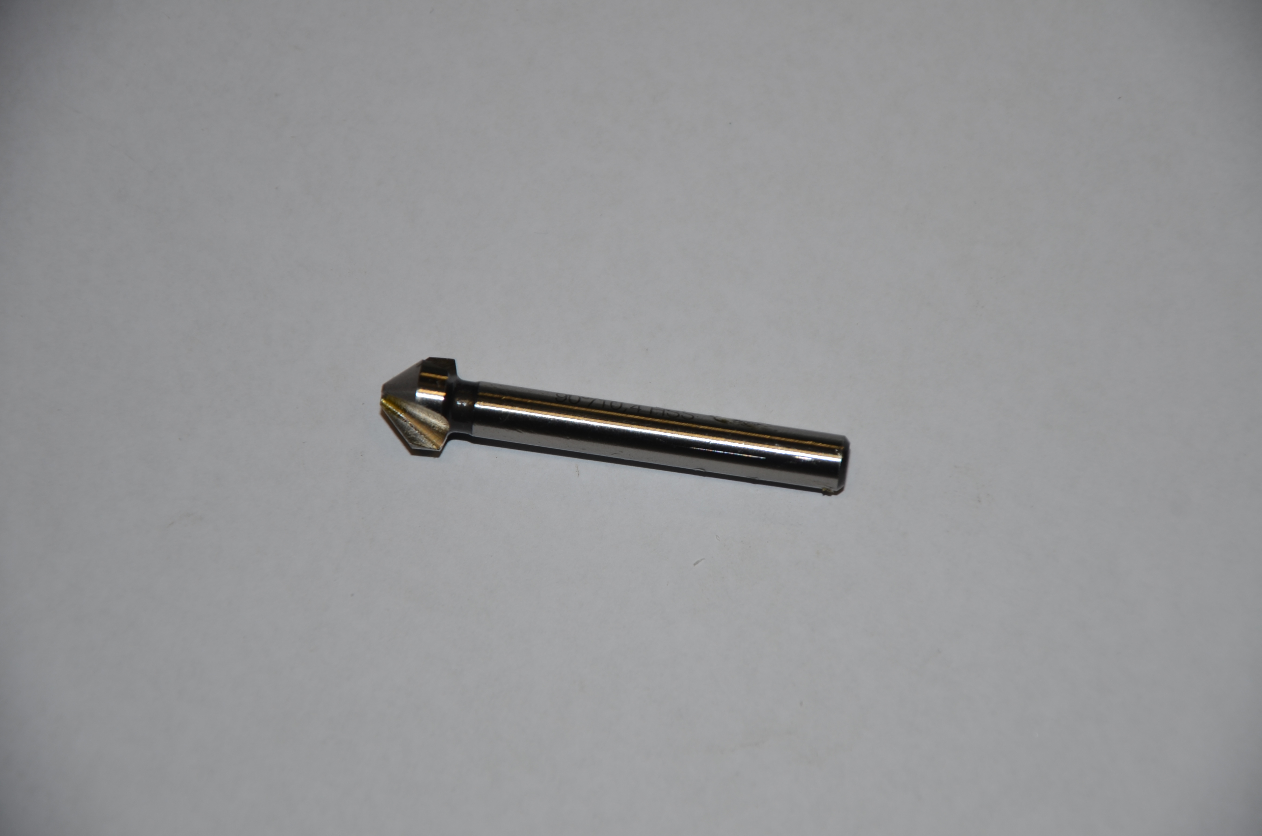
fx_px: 5510
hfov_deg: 13.1
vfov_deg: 8.7
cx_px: 631
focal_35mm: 158
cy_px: 418
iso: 100
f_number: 5.6
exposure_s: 1/60
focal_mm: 105
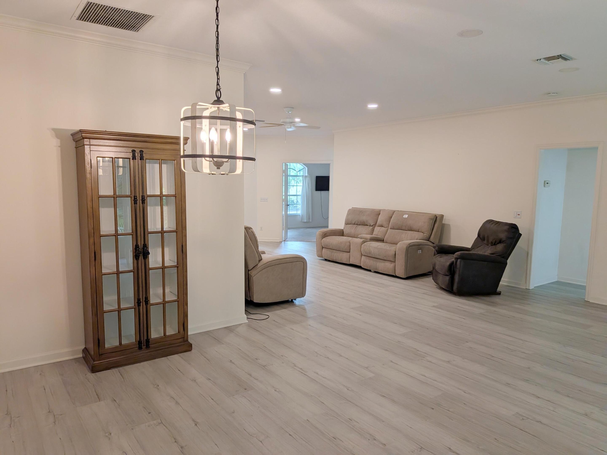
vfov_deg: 56.8
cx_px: 304
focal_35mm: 24
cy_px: 228
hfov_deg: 71.6
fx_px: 421
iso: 41
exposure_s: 1/385
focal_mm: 4.53
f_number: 1.7
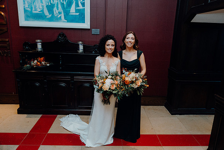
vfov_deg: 48.0
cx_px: 112
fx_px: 168
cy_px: 75
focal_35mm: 27
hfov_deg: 67.4
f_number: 3.5
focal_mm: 27
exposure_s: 1/160
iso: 3200
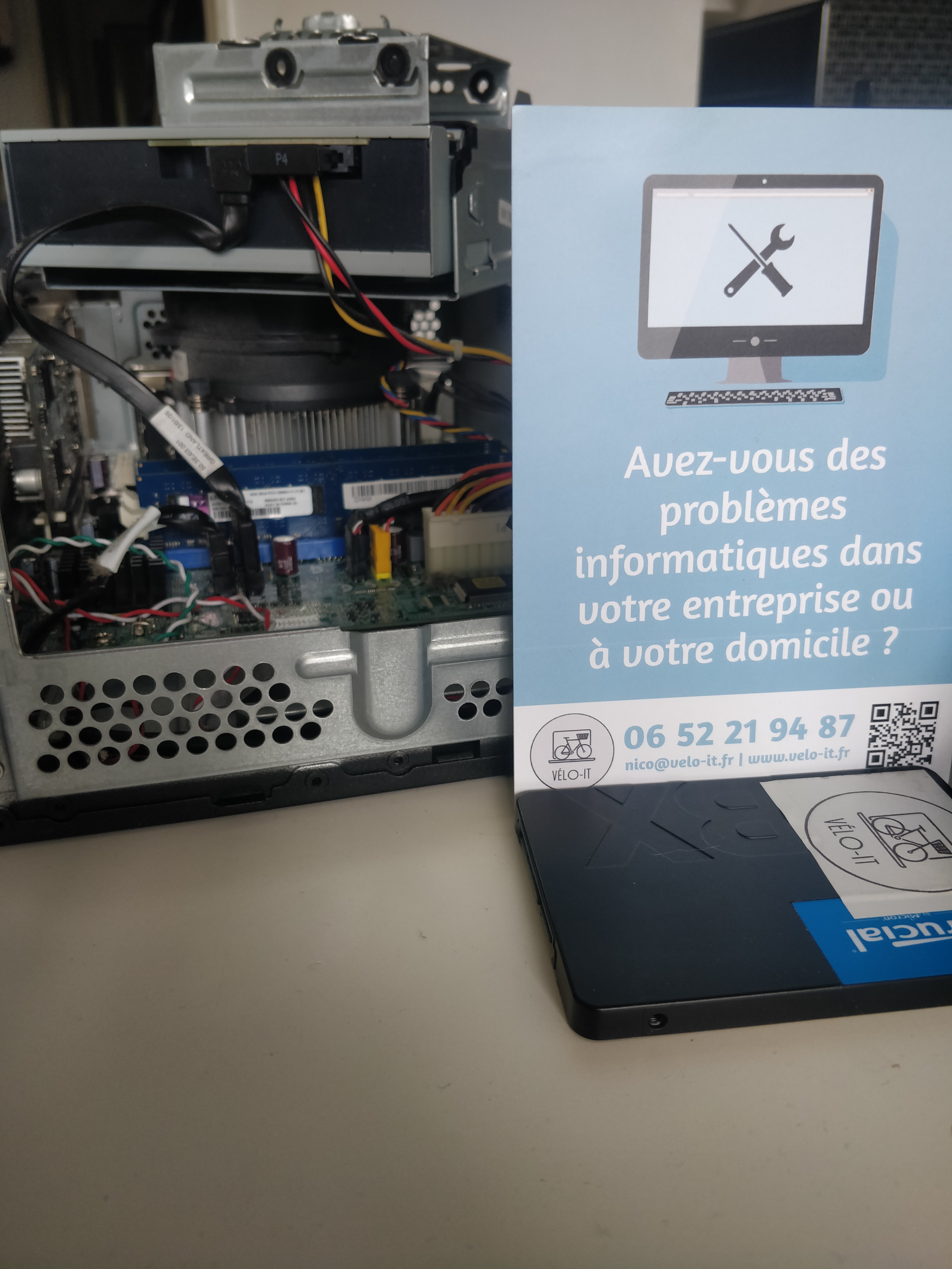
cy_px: 634
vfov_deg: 71.6
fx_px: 880
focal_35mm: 24
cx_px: 476
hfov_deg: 56.8
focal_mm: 4.1
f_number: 1.7
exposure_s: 1/50
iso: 400
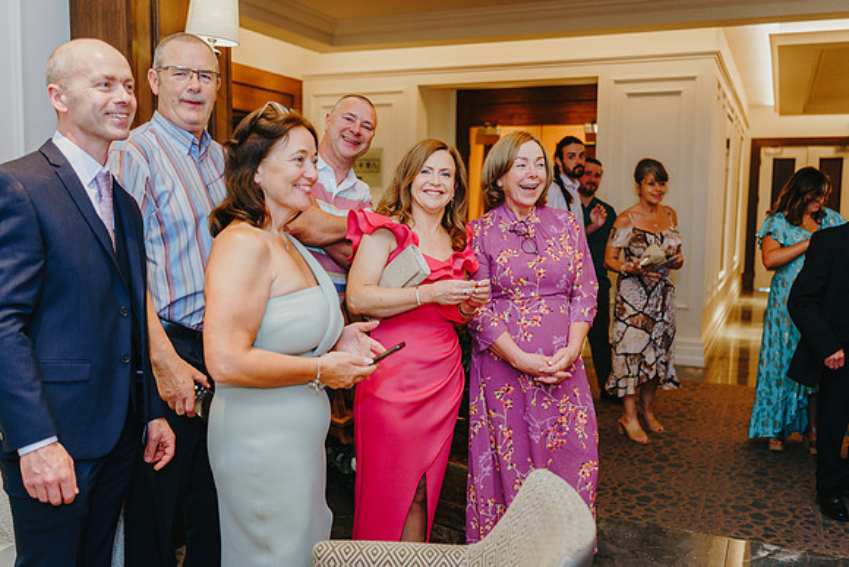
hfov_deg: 54.4
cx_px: 424
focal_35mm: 35
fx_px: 826
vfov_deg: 37.9
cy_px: 284
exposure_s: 1/200
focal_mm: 35
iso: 640
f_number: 2.2
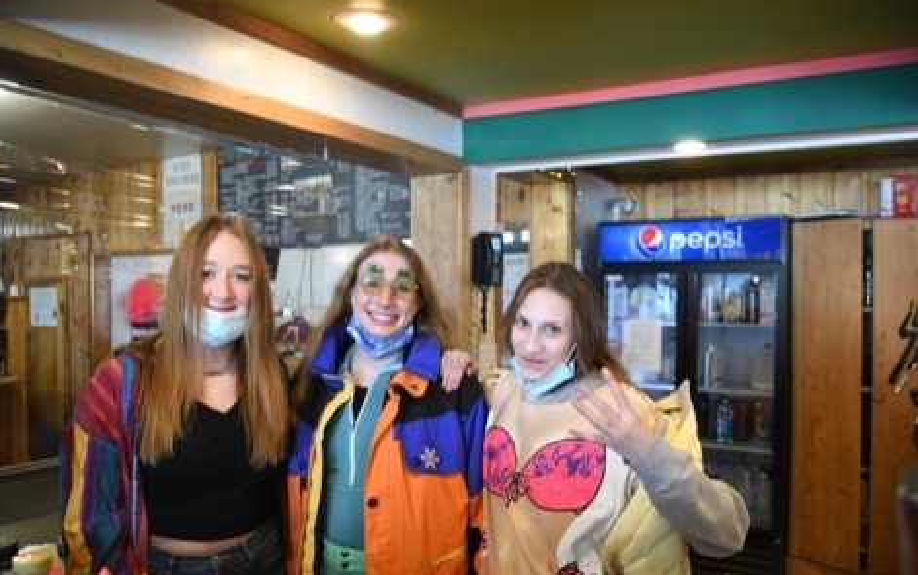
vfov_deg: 44.6
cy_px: 295
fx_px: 701
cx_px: 452
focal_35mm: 28
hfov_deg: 66.4
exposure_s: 1/100
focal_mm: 18
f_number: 4
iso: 1000
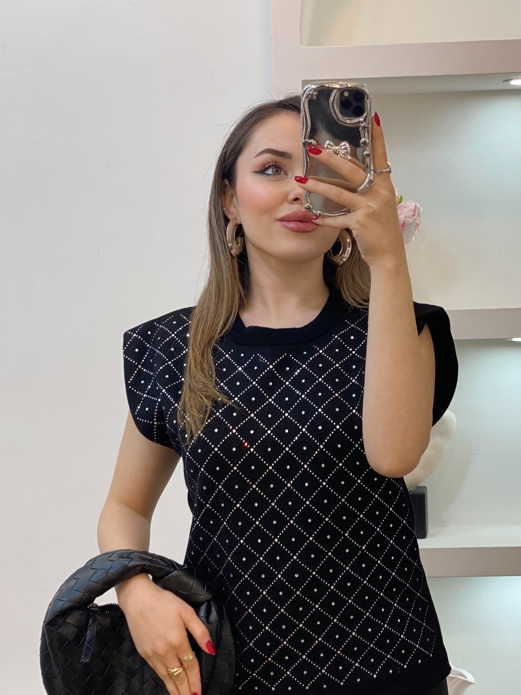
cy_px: 445
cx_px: 314
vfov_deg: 27.3
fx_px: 1425
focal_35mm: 71
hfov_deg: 20.7
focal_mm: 6
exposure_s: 1/100
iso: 80
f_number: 2
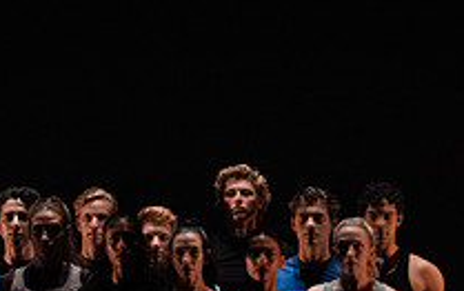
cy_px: 250
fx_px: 7163
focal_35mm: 566
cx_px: 140
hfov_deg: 3.7
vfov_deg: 2.3
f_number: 5
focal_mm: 200
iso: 8000
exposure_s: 1/400
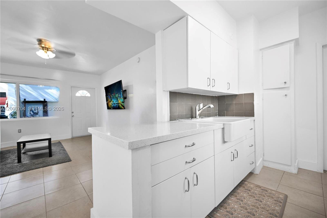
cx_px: 164
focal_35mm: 14
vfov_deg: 81.2
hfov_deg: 104.3
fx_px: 127
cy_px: 109
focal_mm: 14
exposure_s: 1/30
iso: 100
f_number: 4
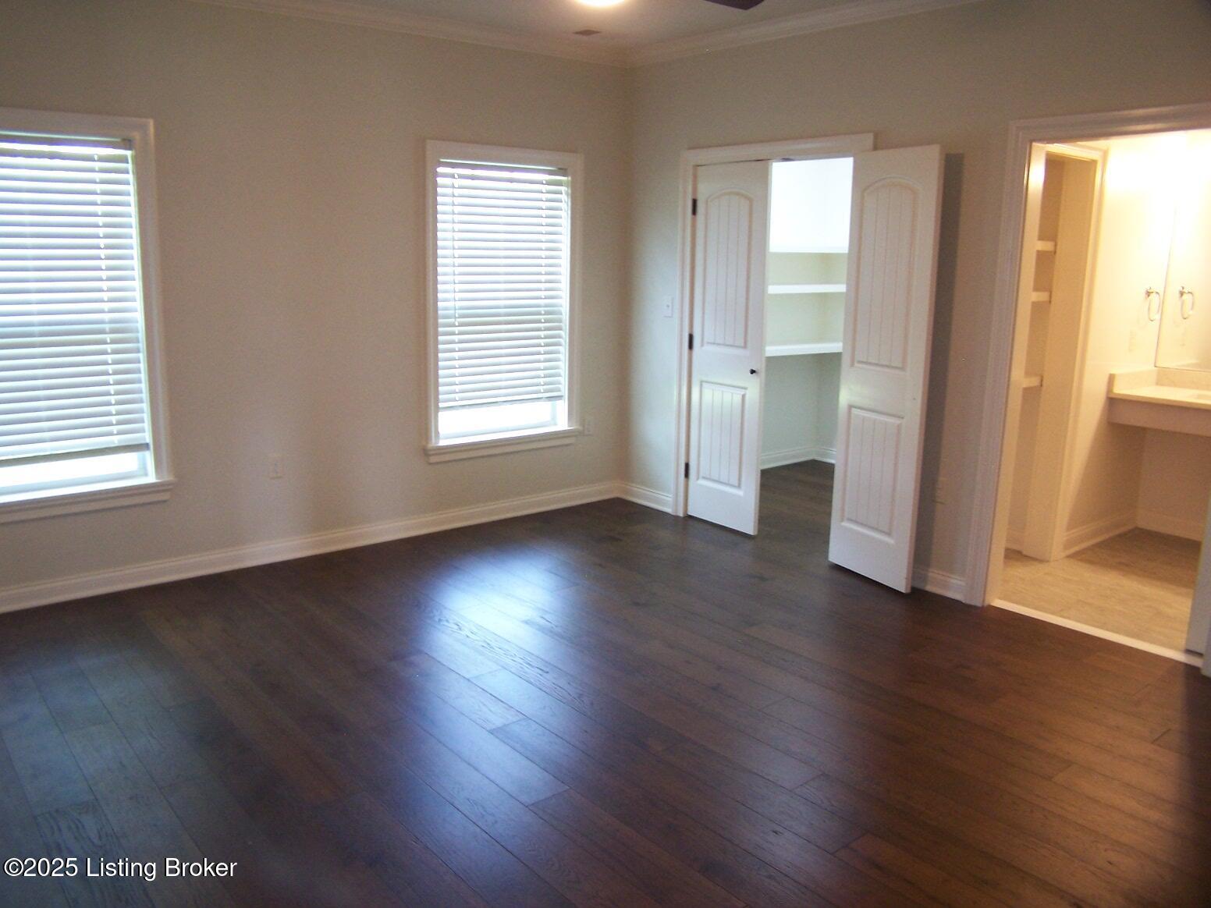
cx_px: 606
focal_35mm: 38
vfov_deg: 37.7
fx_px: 1329
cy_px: 454
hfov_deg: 49.0
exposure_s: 1/10
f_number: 2.8
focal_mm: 6.3
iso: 140
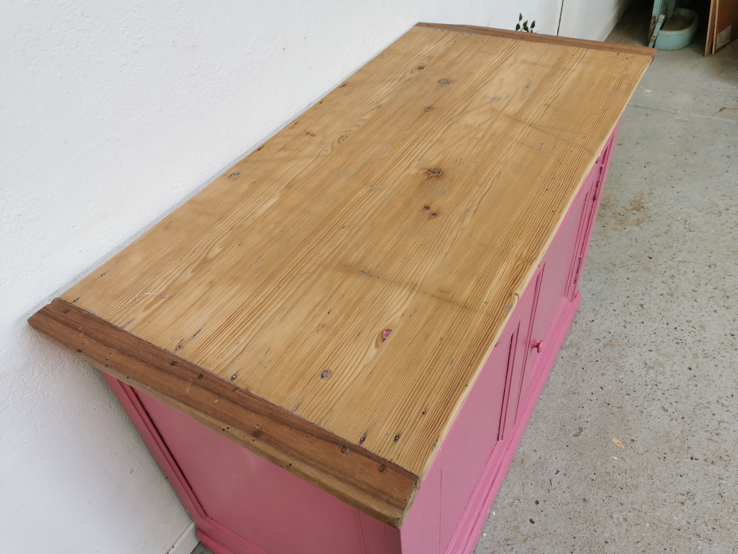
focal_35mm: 27
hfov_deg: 65.3
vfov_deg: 51.4
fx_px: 576
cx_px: 369
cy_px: 277
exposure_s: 1/100
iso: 100
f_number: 1.8
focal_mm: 5.58
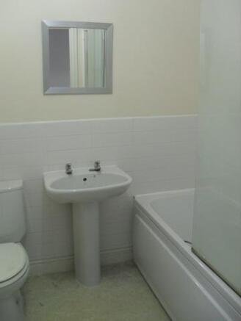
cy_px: 160
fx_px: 325
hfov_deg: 40.7
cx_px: 120
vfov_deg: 52.6
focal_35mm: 35
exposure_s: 1/20
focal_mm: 6.2
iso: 200
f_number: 2.8
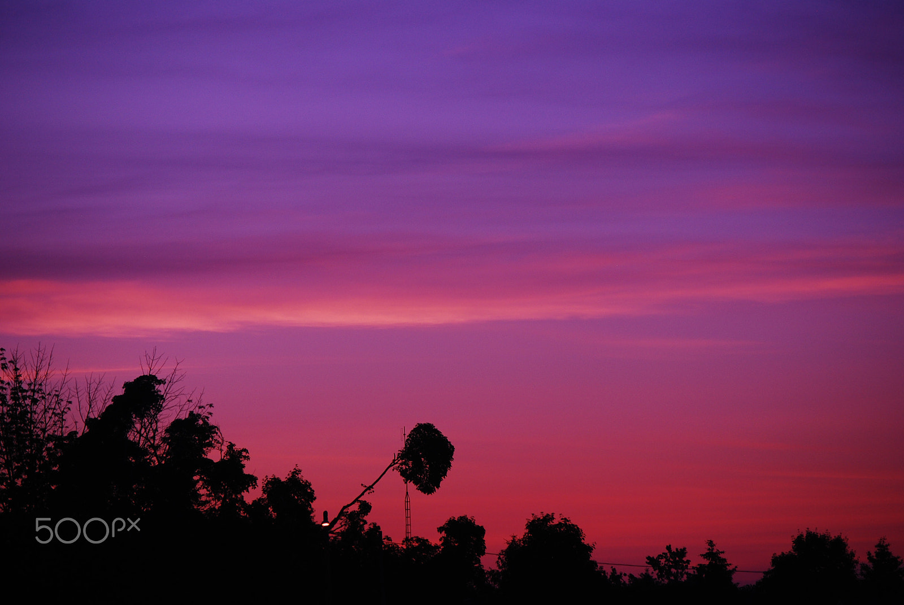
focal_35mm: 165
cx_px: 452
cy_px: 302
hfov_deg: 12.4
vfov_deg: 8.3
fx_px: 4148
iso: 200
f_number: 4.8
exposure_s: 1/50
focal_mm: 110
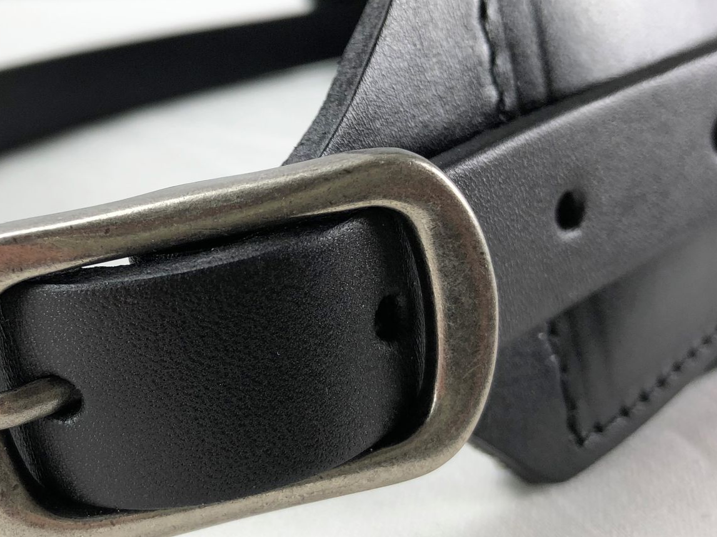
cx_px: 211
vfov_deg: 29.1
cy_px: 278
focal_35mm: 50
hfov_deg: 37.6
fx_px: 1036
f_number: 1.8
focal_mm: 4
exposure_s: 1/100
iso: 32
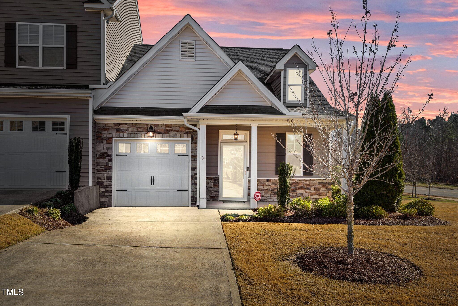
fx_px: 407
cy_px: 153
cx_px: 229
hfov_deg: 58.7
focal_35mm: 32
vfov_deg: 41.1
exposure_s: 1/90
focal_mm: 32
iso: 100
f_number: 5.6
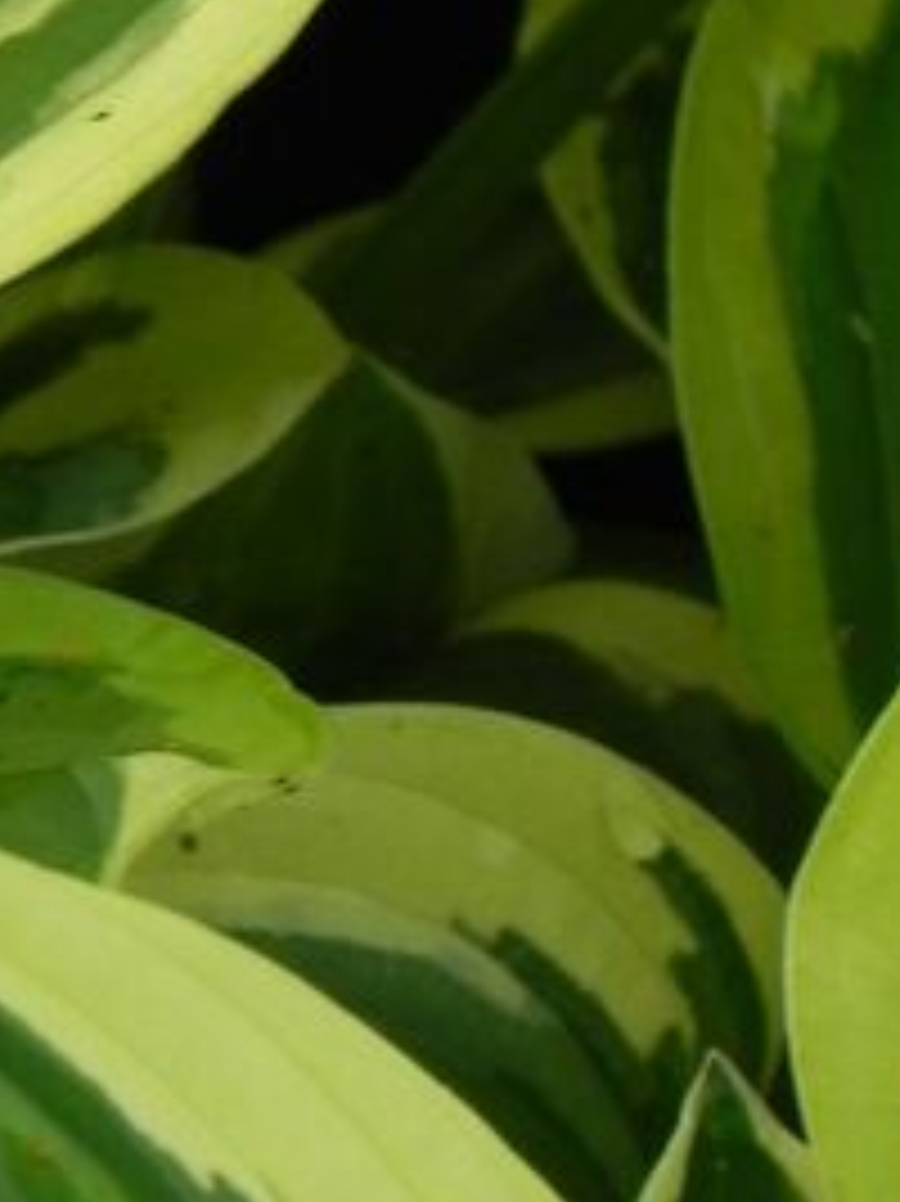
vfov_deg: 2.3
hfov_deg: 1.7
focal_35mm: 872
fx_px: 30253
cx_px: 81
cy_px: 198
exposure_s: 1/50
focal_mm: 51.8
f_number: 5
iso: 160
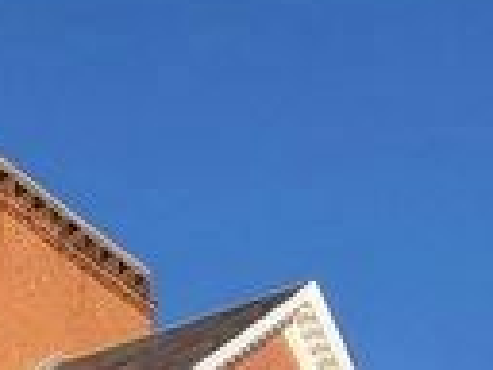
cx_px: -58
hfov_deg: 10.8
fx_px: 2578
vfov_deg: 7.6
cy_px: 913
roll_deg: -0.2
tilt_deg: +13.0
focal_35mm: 181
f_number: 2.2
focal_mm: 4.15
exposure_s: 1/1374
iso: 25
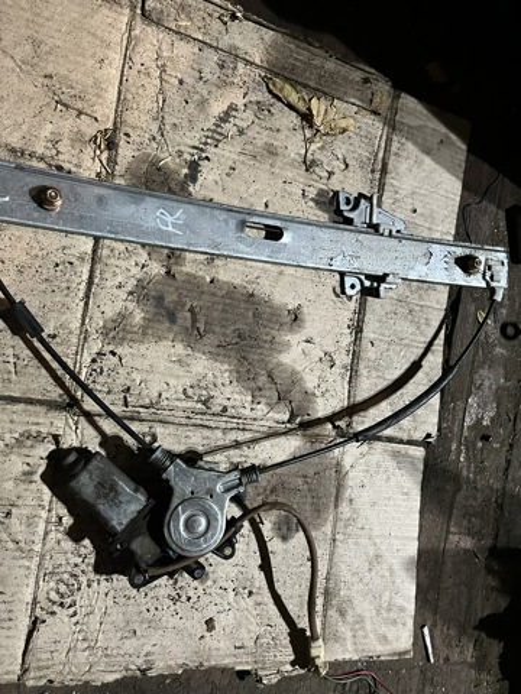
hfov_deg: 53.1
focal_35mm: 26
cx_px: 260
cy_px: 347
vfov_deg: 67.3
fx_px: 522
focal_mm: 5.1
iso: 640
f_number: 1.6
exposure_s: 1/33
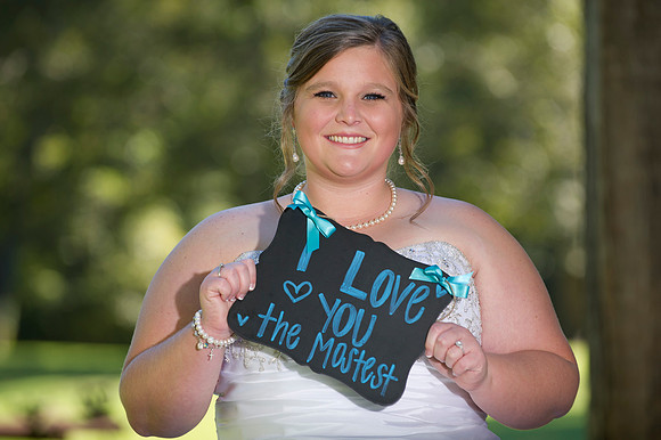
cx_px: 330
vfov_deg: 7.6
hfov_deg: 11.4
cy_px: 220
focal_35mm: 180
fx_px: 3303
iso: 200
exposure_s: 1/250
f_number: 3.5
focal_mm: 180
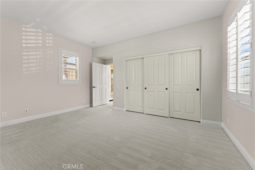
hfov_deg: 101.9
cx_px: 128
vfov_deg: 78.9
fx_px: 103
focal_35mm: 15
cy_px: 85
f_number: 6.3
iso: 320
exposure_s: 1/4
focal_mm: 14.6
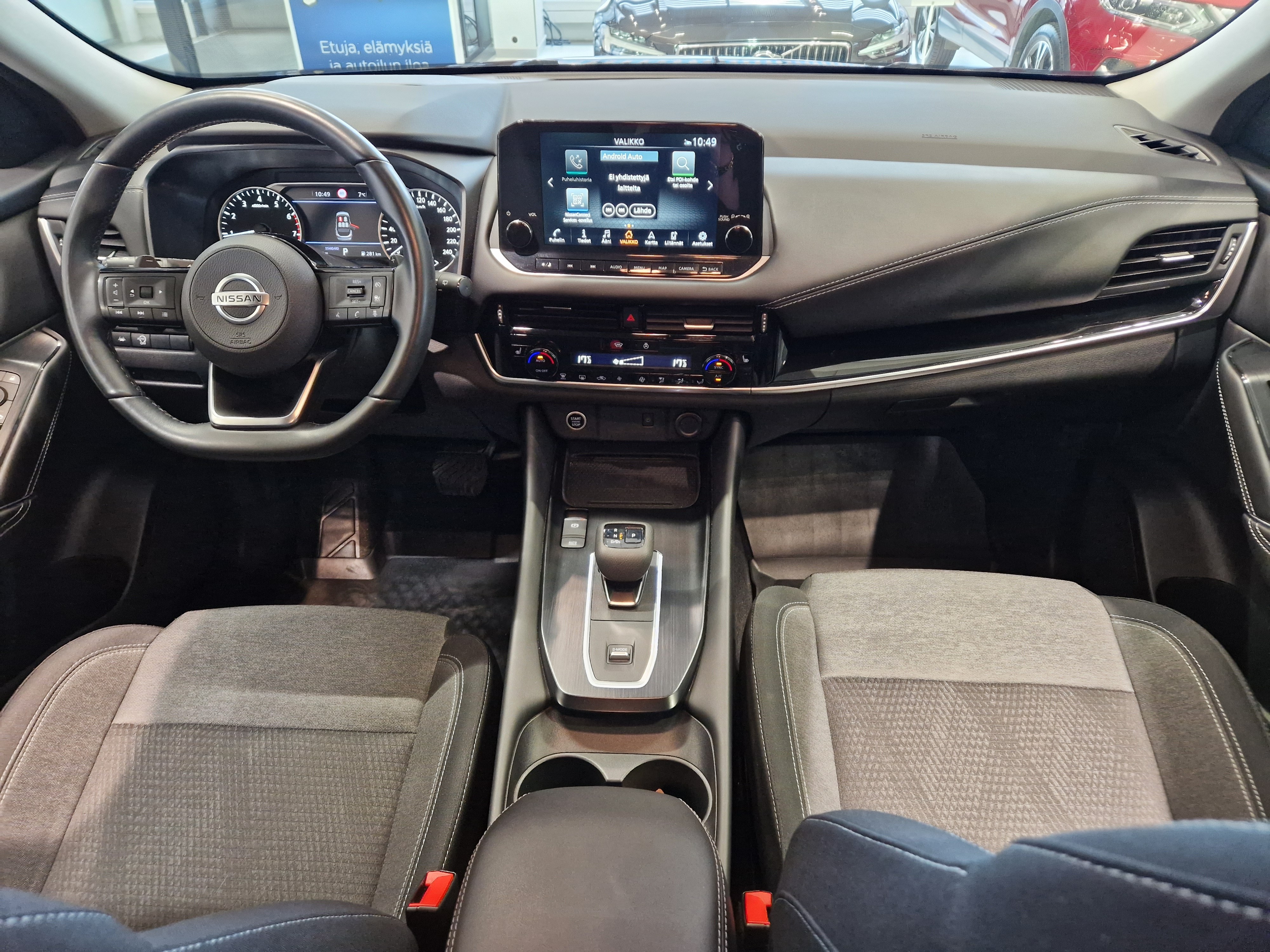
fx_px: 844
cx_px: 635
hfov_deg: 73.9
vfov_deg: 58.9
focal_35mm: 23
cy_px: 476
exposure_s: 1/100
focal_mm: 5.4
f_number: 1.8
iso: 640
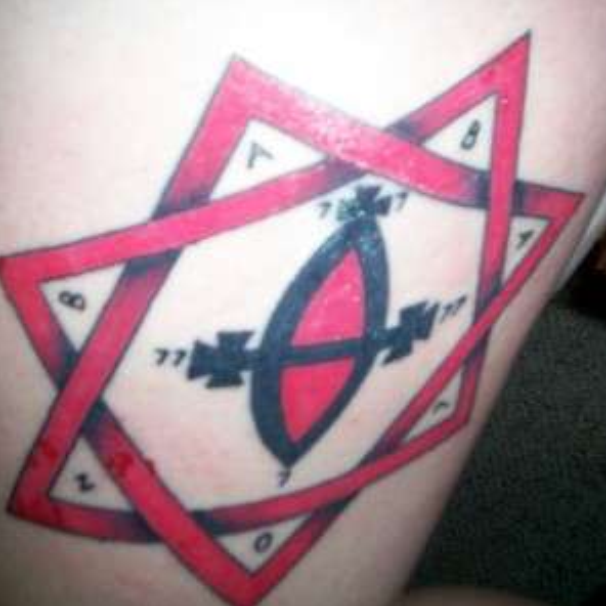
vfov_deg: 39.2
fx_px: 852
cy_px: 303
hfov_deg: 39.1
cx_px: 328
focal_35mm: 43
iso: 140
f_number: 4.5
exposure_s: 1/64
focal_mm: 5.9
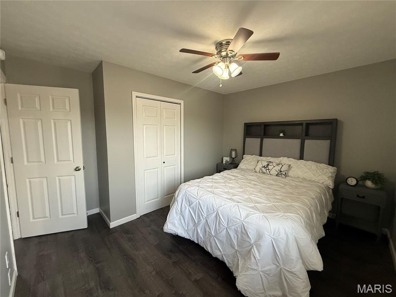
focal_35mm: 14
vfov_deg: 85.7
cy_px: 148
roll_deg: -0.1
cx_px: 198
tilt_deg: -6.1
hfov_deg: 102.1
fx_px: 160
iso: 250
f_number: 2.2
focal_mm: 2.22
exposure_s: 1/99
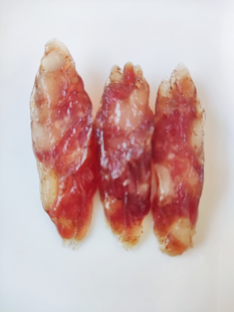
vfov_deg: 69.4
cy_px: 156
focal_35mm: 25
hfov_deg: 54.9
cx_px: 117
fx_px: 225
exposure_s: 1/50
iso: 152
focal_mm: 4.71
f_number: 1.79
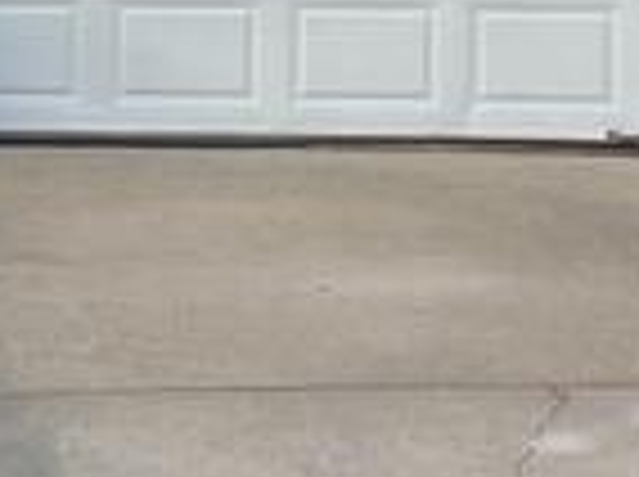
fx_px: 3465
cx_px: 90
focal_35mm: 188
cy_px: -351
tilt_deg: +5.0
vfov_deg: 7.7
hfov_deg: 10.5
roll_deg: -0.4
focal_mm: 4.2
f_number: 1.6
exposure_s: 1/399
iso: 32
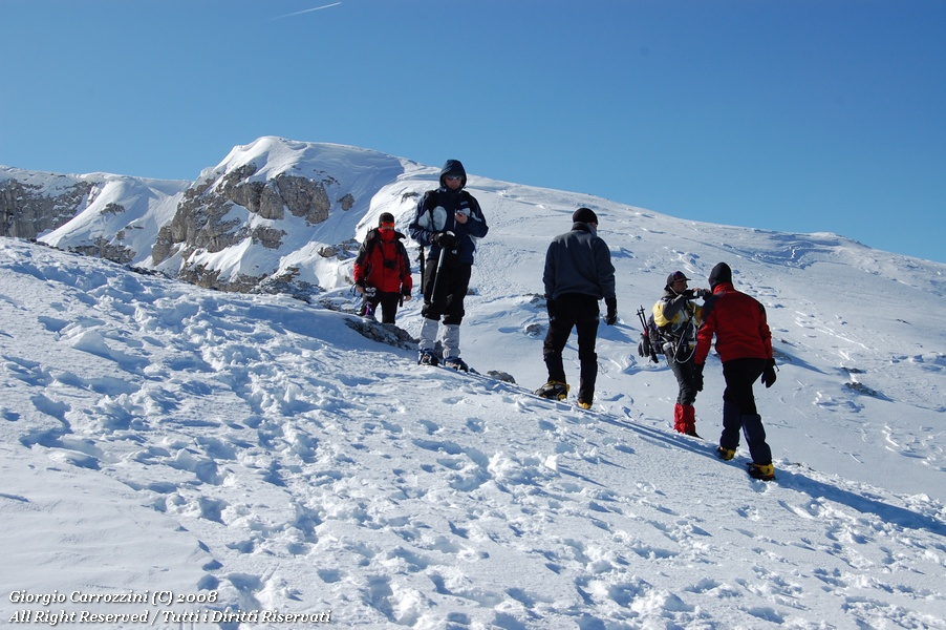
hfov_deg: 38.9
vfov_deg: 26.4
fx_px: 1339
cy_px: 315
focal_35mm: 51
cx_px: 473
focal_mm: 34
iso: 200
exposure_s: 1/400
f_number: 10
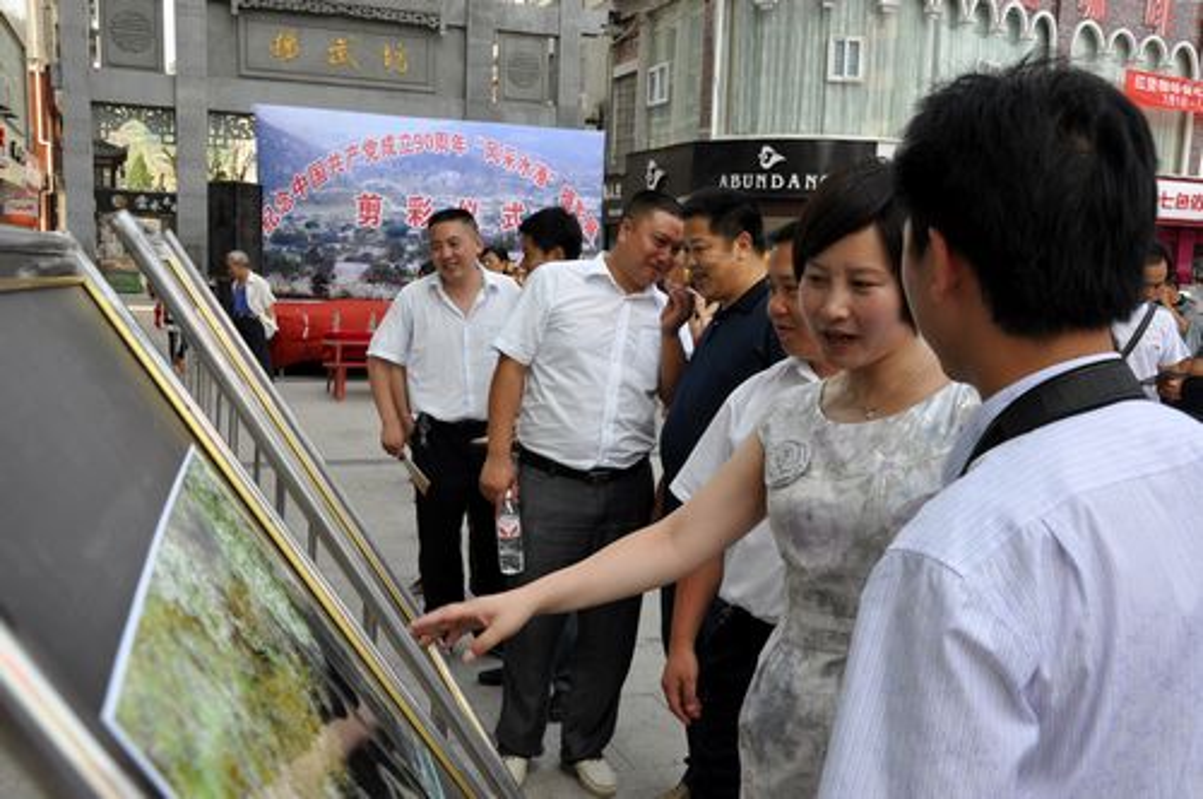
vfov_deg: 35.4
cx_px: 602
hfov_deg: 51.3
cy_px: 400
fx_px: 1251
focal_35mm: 38
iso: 200
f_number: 9.5
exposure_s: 1/90
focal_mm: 25
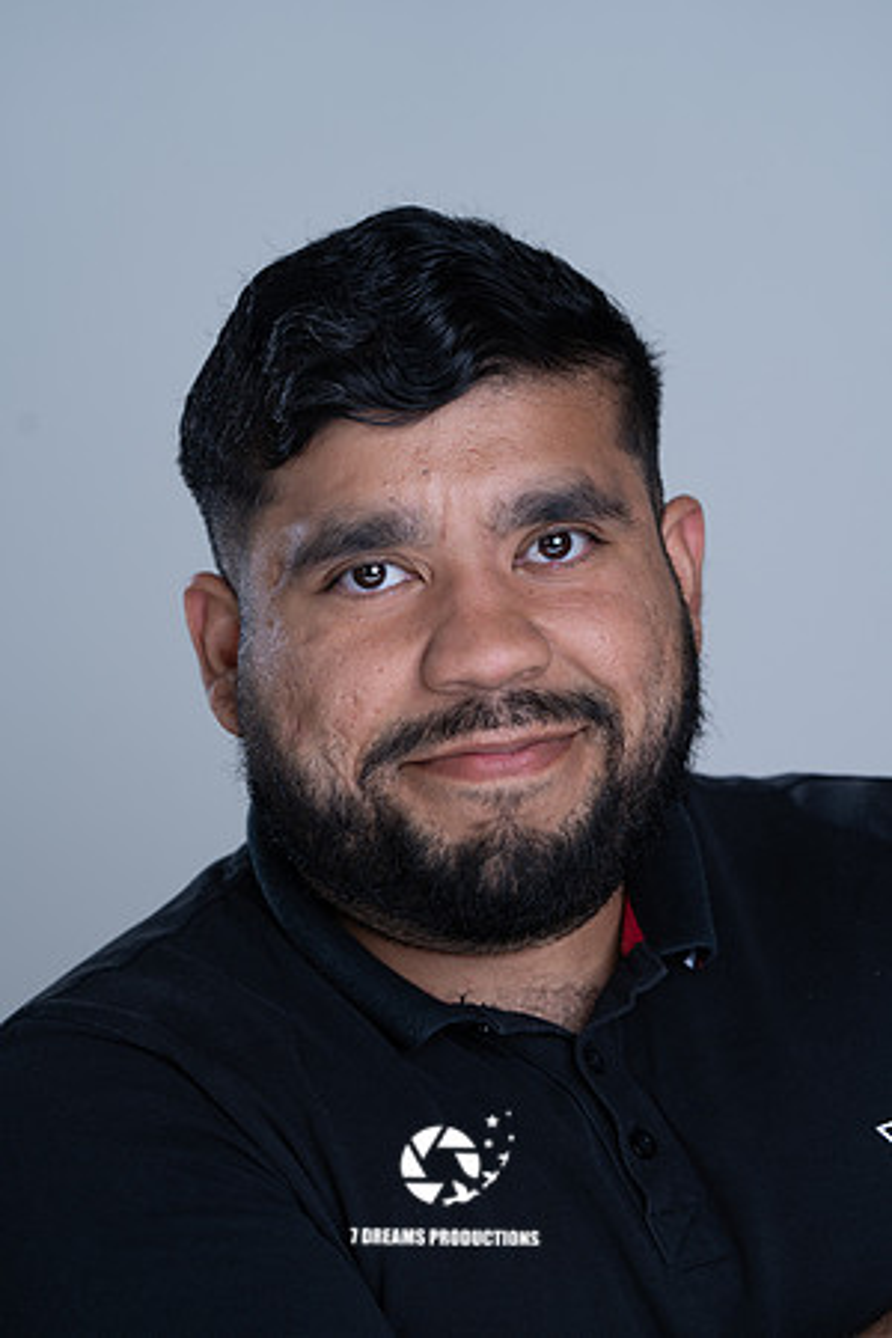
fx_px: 6652
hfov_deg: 7.7
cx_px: 446
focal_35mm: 179
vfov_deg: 11.5
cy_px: 669
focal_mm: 179
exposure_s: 1/200
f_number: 5.6
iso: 160
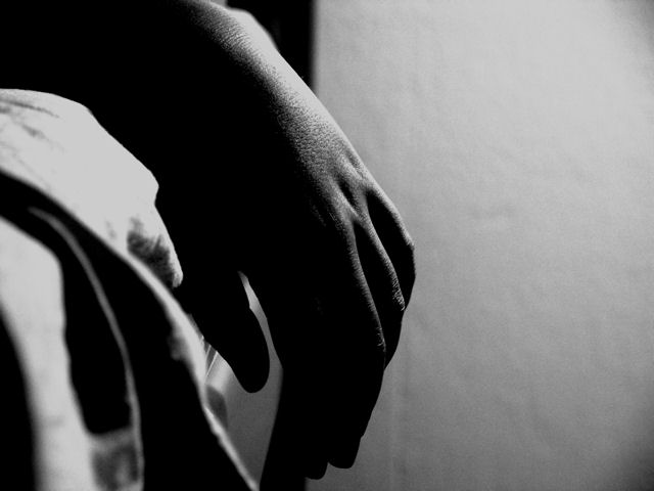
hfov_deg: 11.5
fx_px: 3250
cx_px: 327
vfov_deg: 8.6
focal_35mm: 172
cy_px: 246
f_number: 3.5
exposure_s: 1/8
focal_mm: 44.4
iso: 100
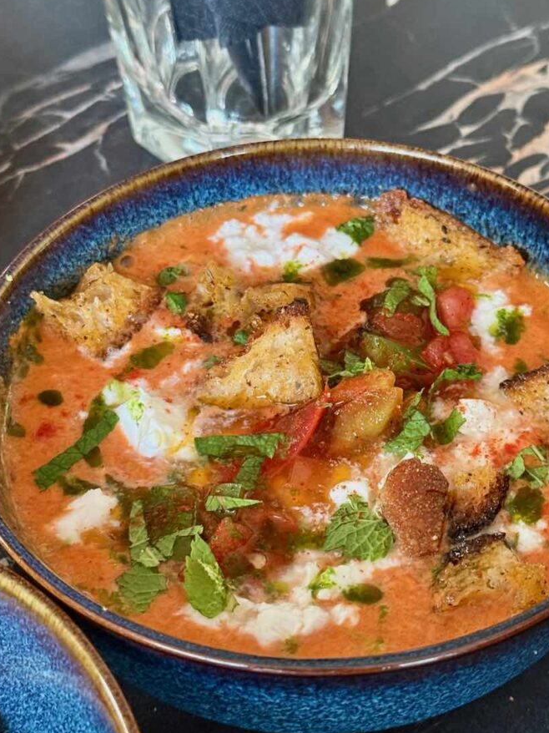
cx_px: 311
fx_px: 1185
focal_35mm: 56
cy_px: 322
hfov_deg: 26.1
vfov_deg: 34.3
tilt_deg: -46.4
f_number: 1.78
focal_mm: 6.76
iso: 400
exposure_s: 1/33
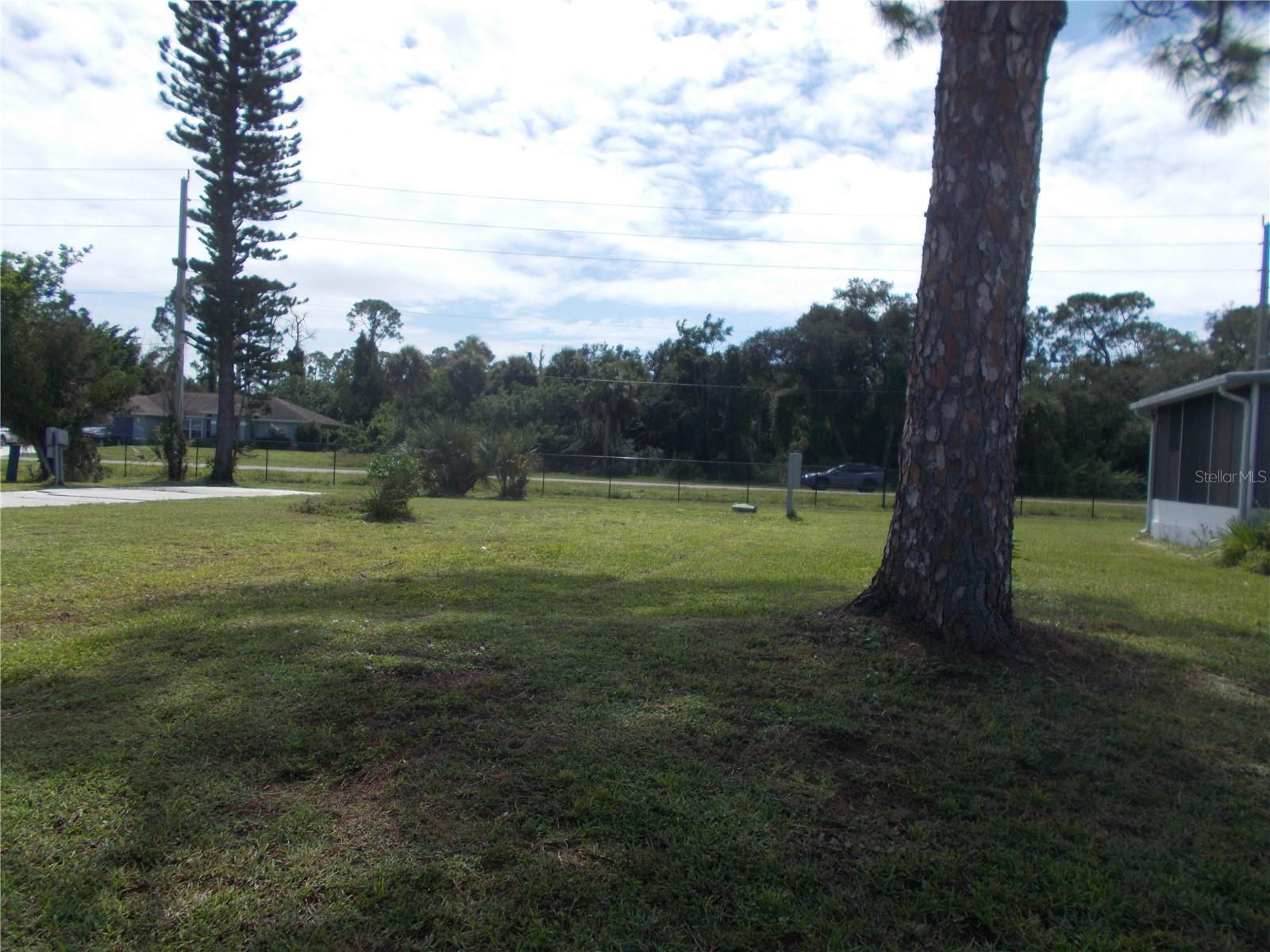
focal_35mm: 26
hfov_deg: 67.3
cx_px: 635
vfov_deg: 53.1
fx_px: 954
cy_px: 476
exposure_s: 1/160
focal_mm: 4.6
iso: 80
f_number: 8
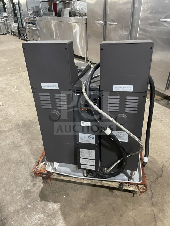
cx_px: 85
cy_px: 113
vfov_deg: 67.3
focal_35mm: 26
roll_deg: +1.5
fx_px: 170
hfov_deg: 53.1
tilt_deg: -28.4
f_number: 1.6
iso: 500
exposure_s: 1/60
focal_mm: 4.2
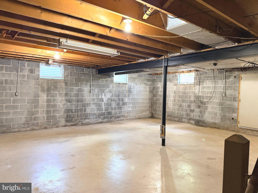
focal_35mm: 24
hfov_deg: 71.6
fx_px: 179
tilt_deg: -1.8
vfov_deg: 56.8
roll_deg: -0.6
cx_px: 129
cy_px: 96
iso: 640
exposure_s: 1/40
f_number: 1.78
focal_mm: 6.76
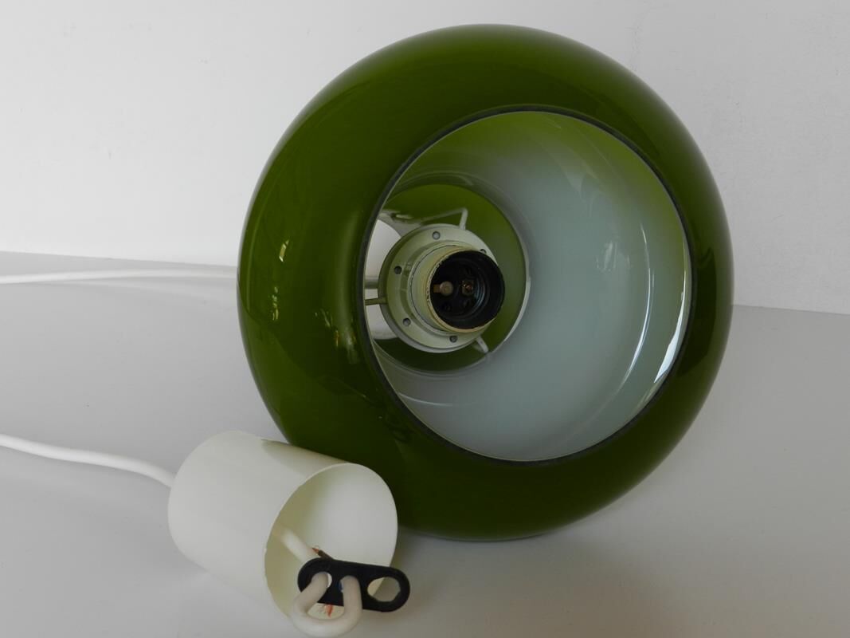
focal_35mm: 60
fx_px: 1473
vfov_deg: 24.4
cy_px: 319
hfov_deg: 32.2
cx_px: 425
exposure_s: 1/30
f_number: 4.6
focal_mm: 10.7
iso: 160
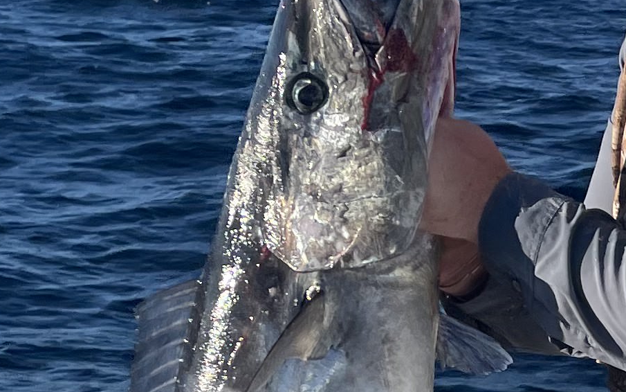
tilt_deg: -11.8
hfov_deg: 16.8
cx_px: 776
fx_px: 2014
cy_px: 446
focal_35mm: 118
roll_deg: -2.8
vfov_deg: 10.9
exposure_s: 1/3257
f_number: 1.6
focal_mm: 5.1
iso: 32
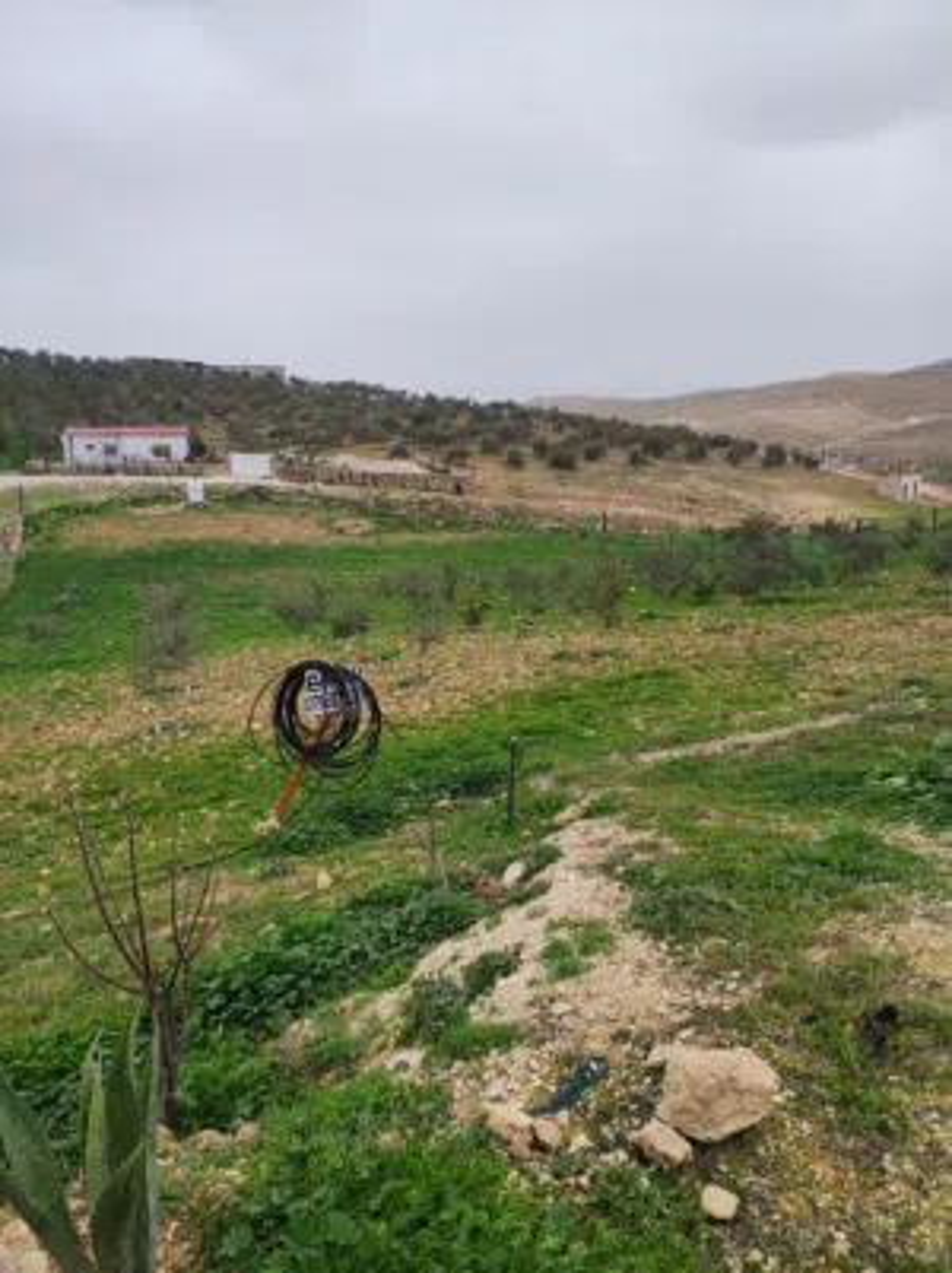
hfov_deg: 74.6
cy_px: 636
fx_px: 624
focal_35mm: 17
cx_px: 476
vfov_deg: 91.1
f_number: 1.79
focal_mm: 4.74
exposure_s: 1/289
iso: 50
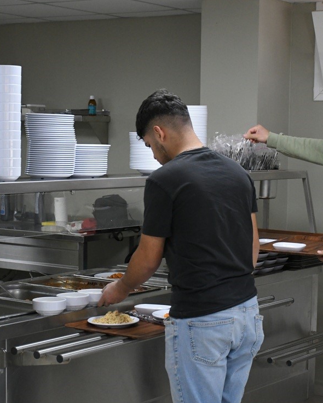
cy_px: 202
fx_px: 1015
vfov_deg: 22.5
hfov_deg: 18.0
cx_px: 223
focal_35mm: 85
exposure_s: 1/250
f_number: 4.5
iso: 2500
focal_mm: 40
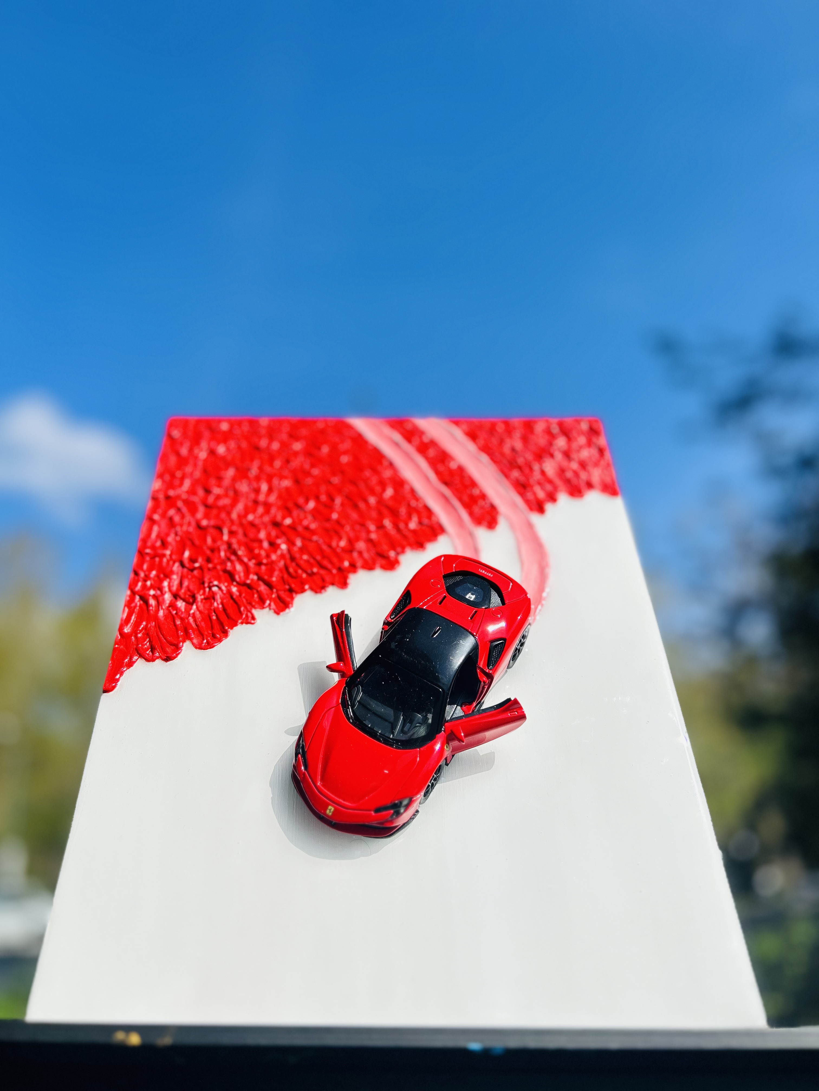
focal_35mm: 26
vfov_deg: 67.3
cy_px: 546
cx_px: 410
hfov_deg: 53.1
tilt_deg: +23.7
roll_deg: +2.4
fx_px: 820
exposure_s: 1/3831
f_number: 1.5
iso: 50
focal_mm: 5.7
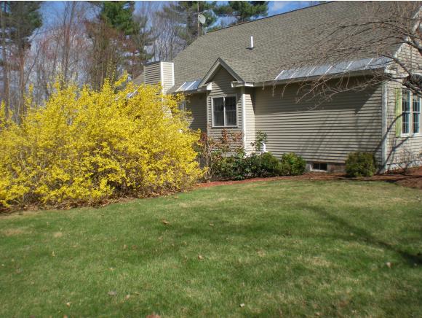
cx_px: 211
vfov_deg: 37.8
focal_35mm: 38
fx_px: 464
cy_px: 159
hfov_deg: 48.9
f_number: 4.6
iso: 64
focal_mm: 6.3
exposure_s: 1/435
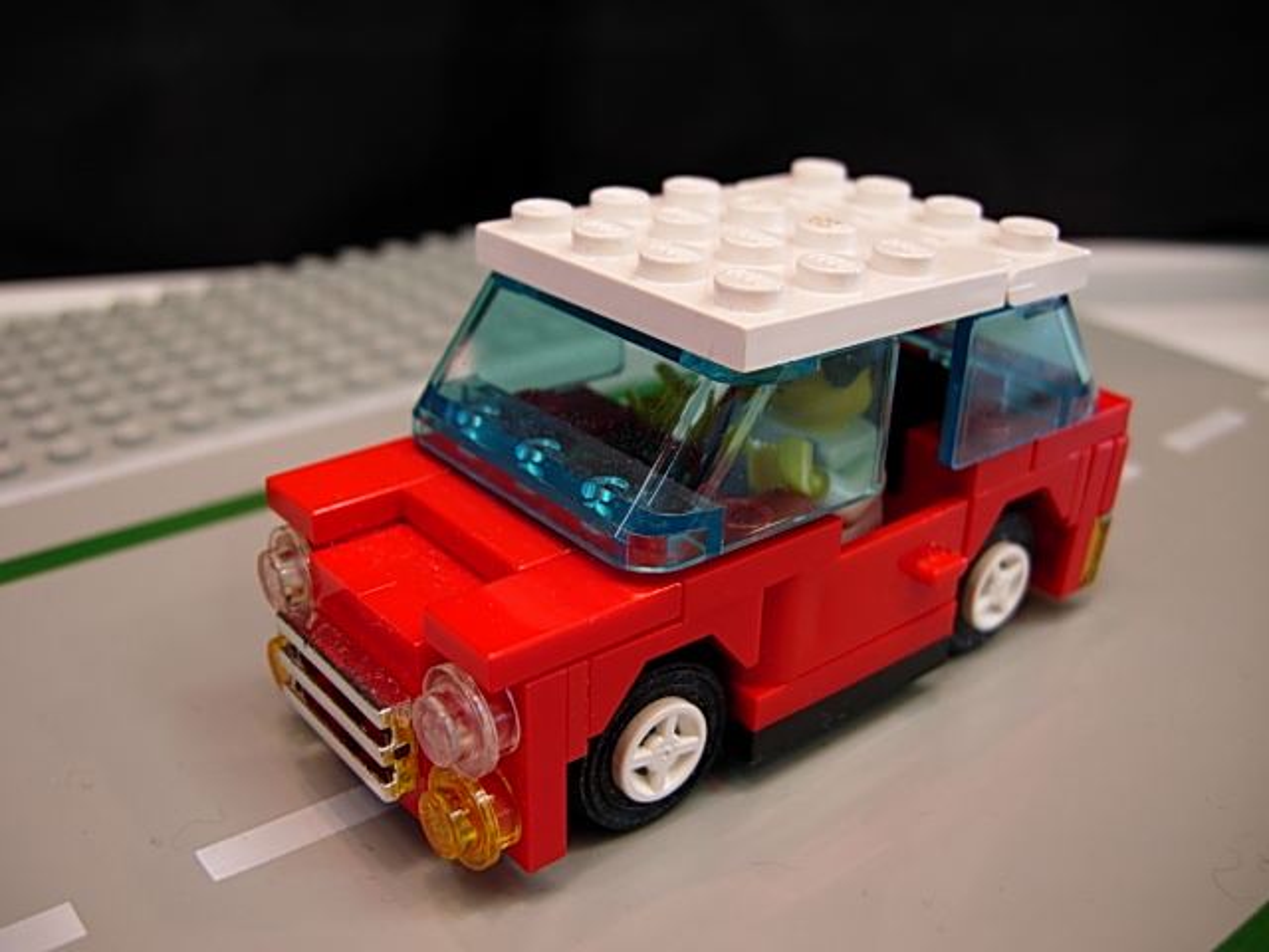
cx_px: 634
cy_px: 476
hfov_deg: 51.4
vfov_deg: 39.7
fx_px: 1320
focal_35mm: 36
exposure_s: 1/10.6
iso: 50
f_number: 2.7
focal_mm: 7.5
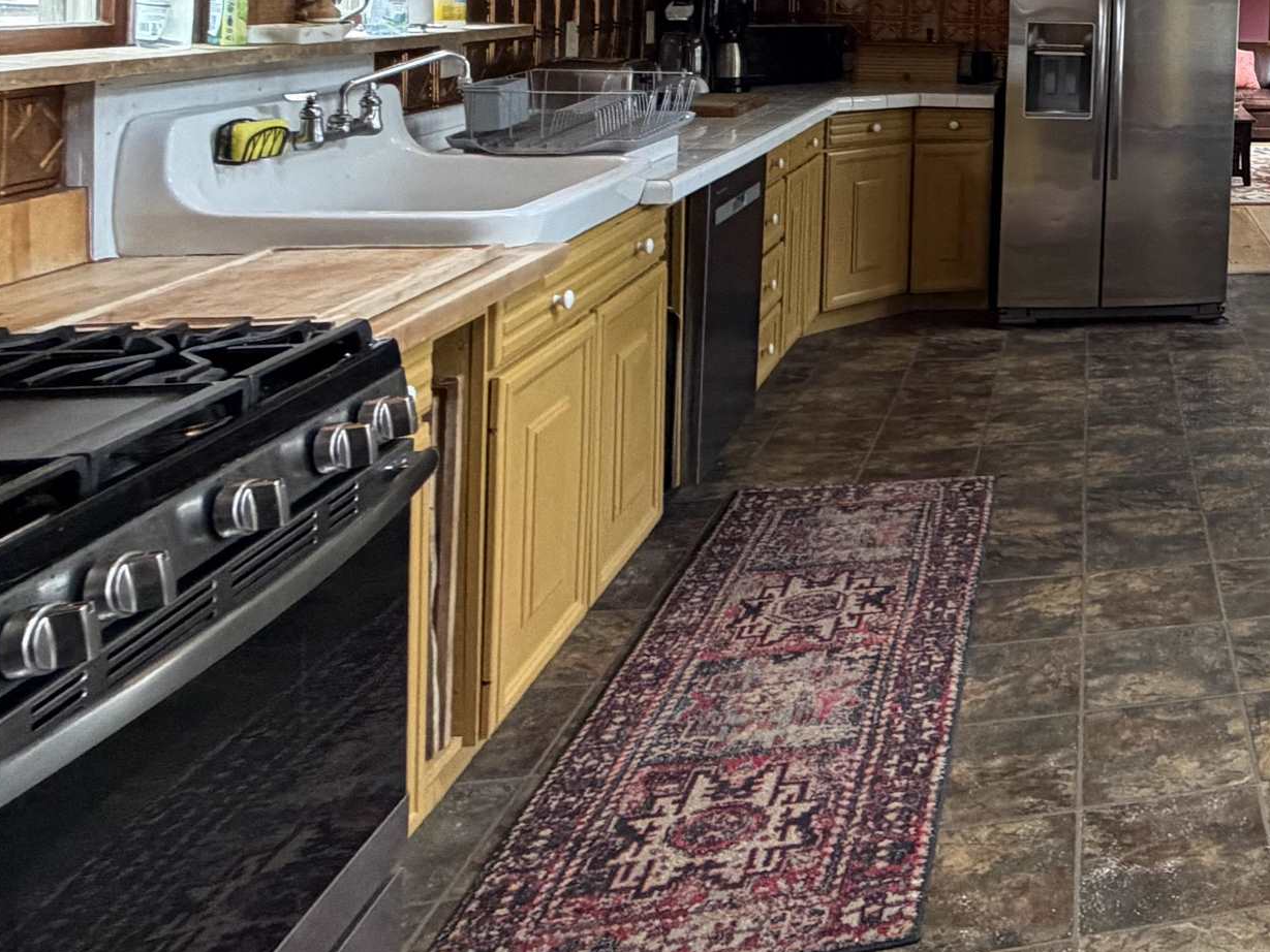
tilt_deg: -2.0
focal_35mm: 35
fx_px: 1284
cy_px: 15
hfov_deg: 39.7
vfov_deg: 36.8
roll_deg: -2.7
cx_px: 1481
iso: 320
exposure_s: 1/78
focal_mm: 2.22
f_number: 2.2
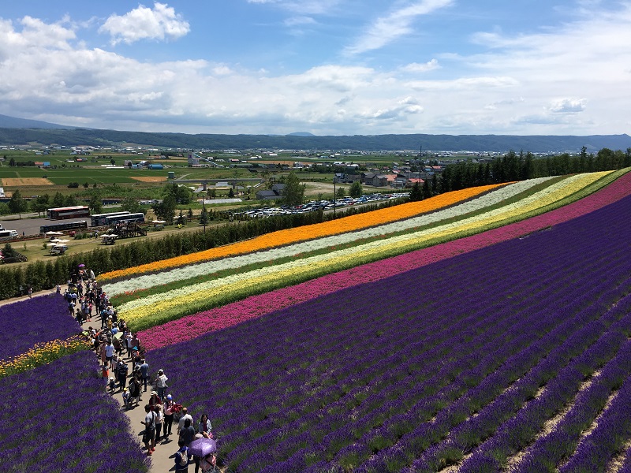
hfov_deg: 61.7
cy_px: 236
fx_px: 529
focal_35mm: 29
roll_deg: +0.1
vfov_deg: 48.2
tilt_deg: -8.3
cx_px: 316
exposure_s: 1/2198
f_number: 2.2
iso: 25
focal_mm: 4.15
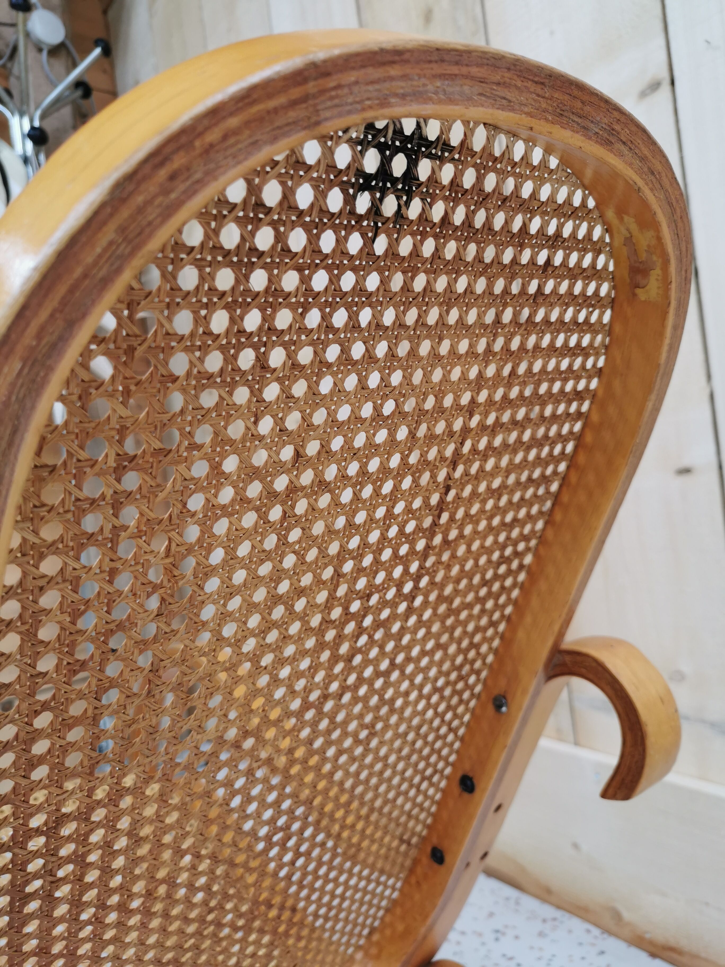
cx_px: 362
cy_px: 484
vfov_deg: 65.3
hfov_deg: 51.4
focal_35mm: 27
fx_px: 754
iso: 50
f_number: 1.8
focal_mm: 5.58
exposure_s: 1/112
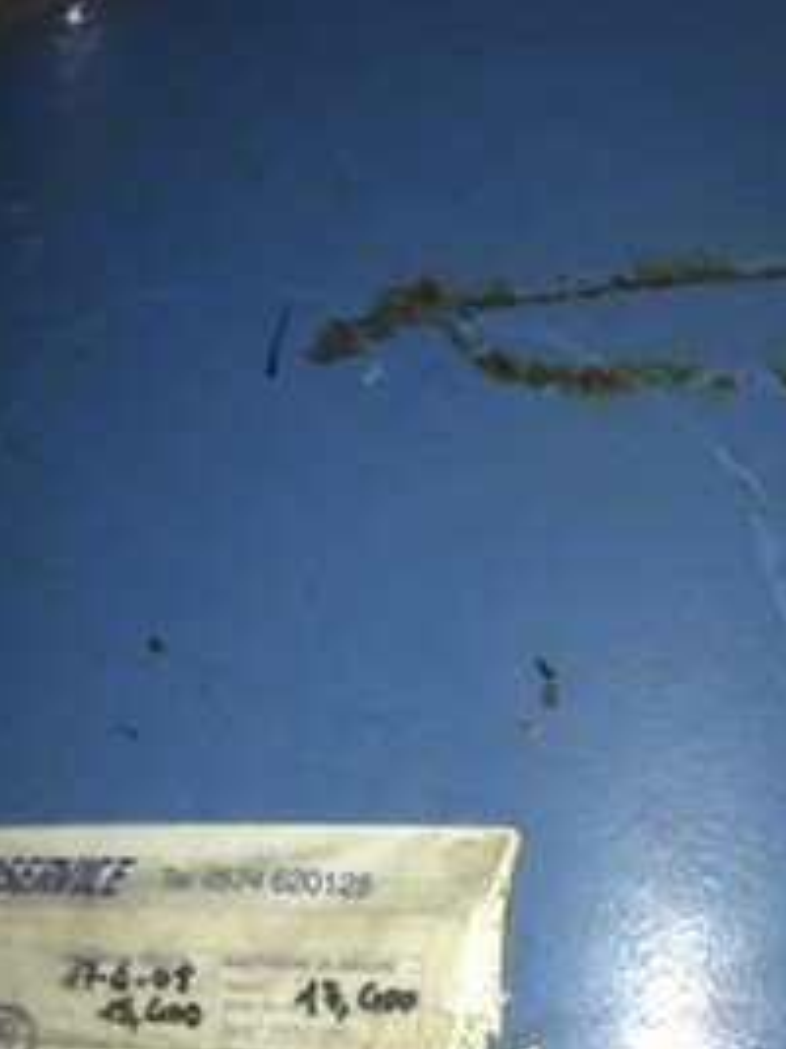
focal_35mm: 63
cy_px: 1171
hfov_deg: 23.2
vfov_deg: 27.9
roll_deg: -2.0
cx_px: 299
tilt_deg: -3.4
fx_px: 1909
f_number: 1.8
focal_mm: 3.99
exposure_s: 1/46
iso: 20
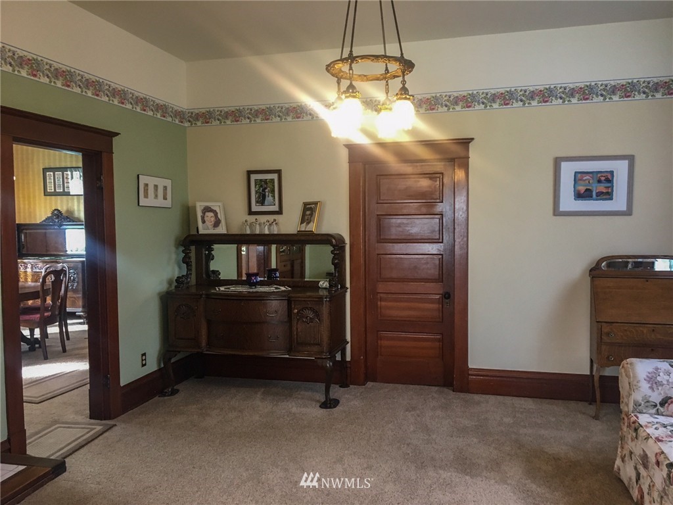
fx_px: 564
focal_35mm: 29
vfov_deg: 48.2
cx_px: 336
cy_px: 252
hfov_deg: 61.7
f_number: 2.2
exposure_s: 1/30
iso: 100
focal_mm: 4.15
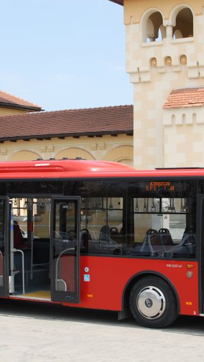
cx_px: 98
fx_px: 796
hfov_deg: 14.6
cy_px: 181
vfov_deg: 25.7
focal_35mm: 83
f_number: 5.6
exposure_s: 1/160
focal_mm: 35
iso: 100
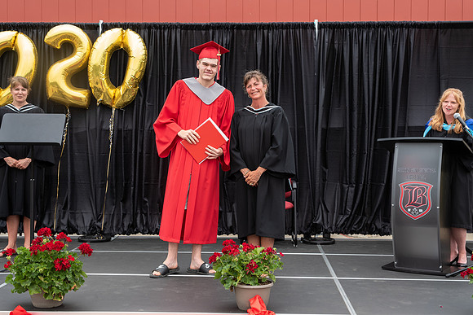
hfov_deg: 36.9
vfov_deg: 25.1
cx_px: 241
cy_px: 151
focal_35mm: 54
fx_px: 710
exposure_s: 1/500
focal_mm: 48
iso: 500
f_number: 5.6
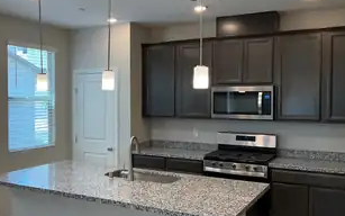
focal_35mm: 40
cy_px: 107
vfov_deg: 32.0
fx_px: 376
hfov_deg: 48.7
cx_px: 127
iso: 40
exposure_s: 1/60
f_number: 1.8
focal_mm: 3
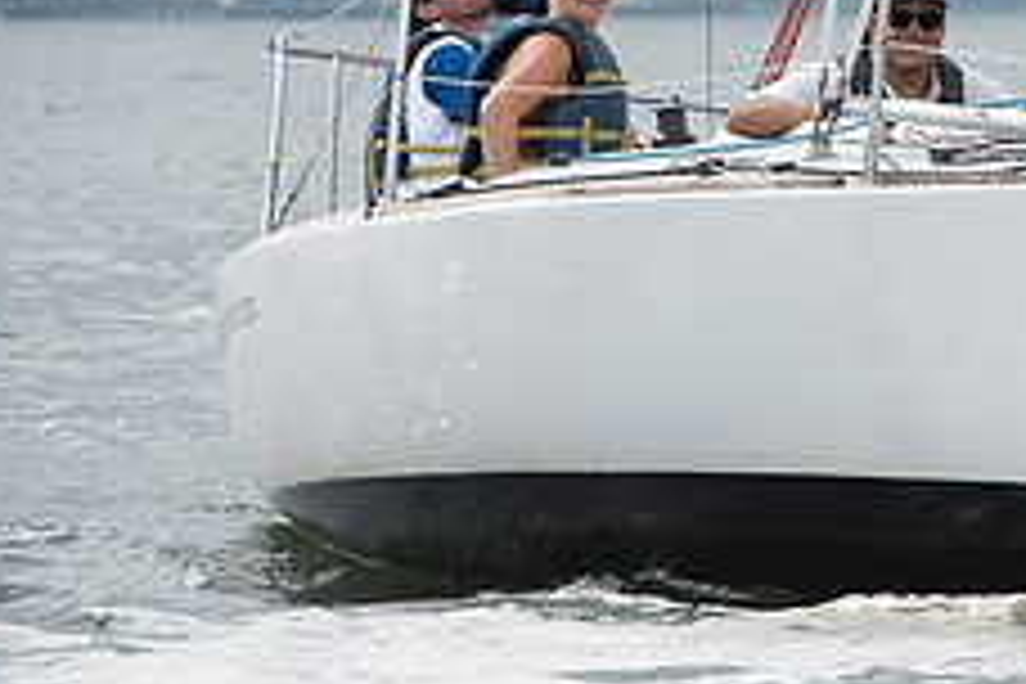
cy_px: 232
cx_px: 1242
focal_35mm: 508
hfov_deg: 4.0
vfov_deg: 2.7
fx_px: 14477
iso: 320
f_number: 8
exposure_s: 1/1250
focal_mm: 200
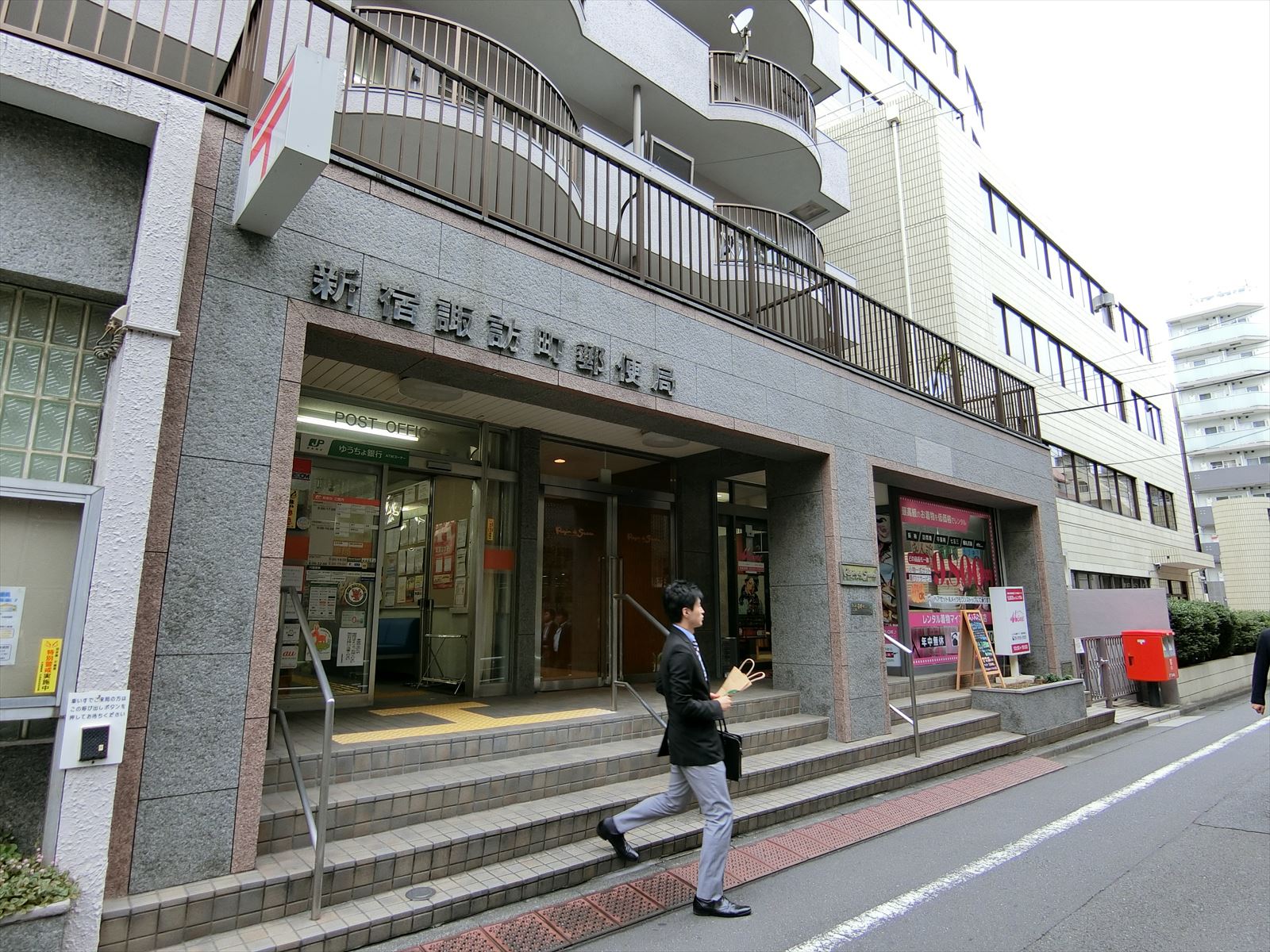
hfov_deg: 84.7
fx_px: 697
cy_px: 476
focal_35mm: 19
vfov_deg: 68.7
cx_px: 635
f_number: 2.7
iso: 80
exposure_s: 1/125
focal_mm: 4.06
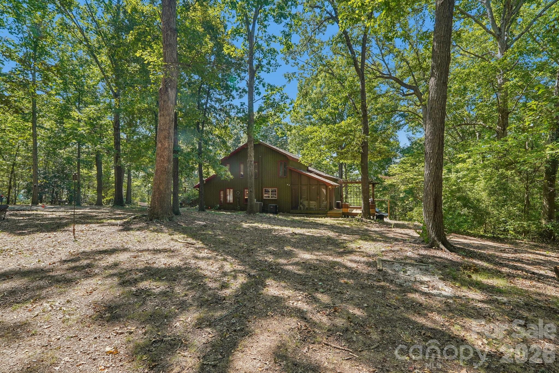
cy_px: 186
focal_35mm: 15
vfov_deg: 77.3
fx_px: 233
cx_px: 280
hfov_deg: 100.4
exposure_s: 1/30
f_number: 8
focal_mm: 10
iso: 200
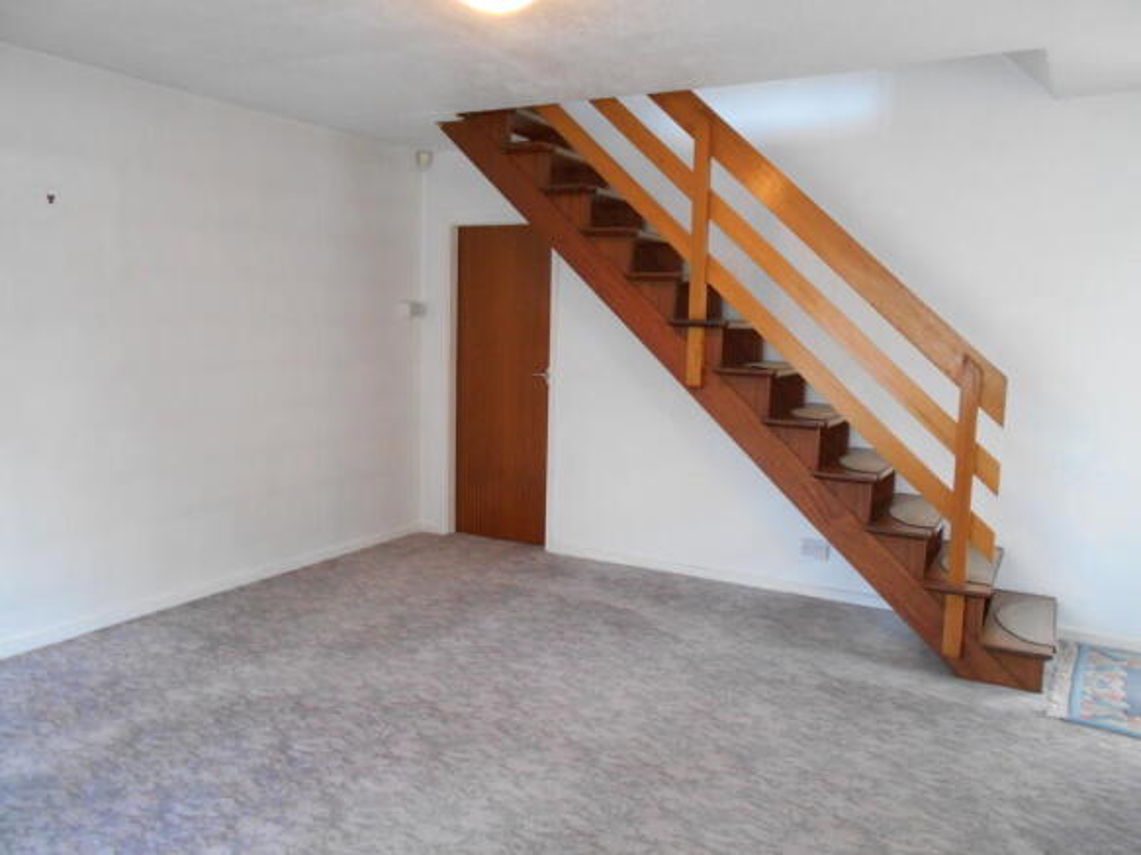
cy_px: 428
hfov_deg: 67.3
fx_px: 857
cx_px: 570
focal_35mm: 26
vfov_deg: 53.0
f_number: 3.2
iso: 400
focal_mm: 4.6
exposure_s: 1/30
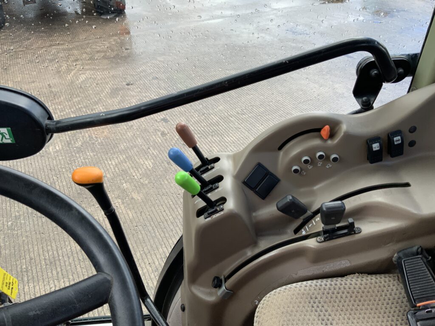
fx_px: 364
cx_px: 218
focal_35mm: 29
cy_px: 163
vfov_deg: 48.2
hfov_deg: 61.7
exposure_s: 1/266
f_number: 1.8
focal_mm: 3
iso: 16
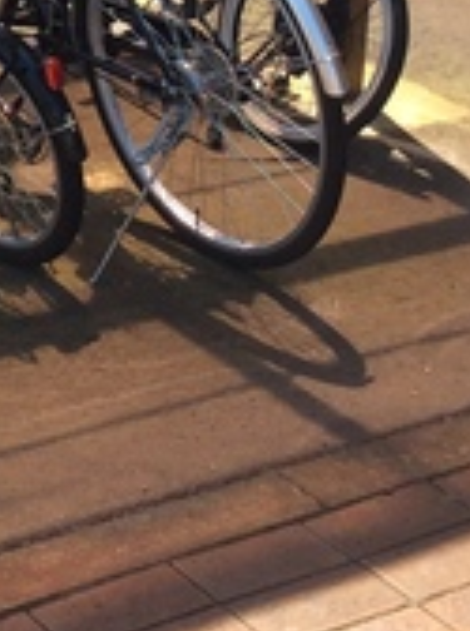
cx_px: -105
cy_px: -56
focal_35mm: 122
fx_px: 2220
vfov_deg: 15.8
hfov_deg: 11.8
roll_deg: -1.1
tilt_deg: -15.0
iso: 32
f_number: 2.4
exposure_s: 1/572
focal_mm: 3.3
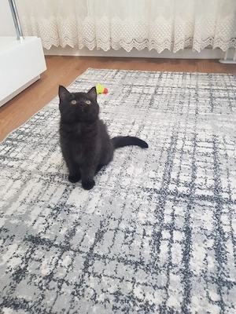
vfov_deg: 67.3
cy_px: 157
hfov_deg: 53.1
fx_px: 236
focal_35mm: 26
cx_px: 118
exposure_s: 1/30
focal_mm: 4.2
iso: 200
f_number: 1.7
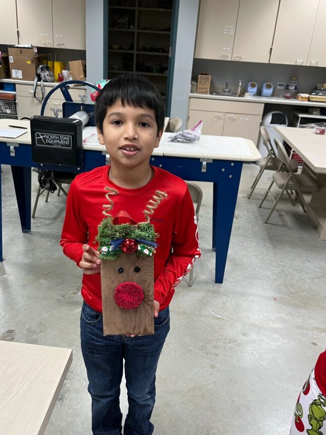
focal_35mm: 31
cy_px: 257
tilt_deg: -26.5
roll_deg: -4.1
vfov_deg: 58.0
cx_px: 145
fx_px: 389
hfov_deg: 45.4
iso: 100
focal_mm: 5.1
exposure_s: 1/60
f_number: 1.6
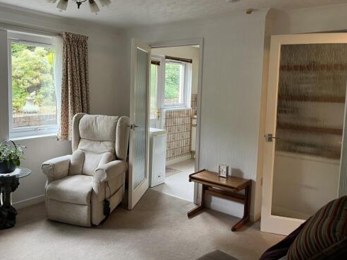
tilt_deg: -5.0
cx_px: 149
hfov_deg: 58.1
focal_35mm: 31
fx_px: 311
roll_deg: -0.9
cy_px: 114
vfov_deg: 45.4
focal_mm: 5.1
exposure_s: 1/50
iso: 80
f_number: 1.6
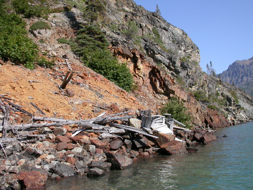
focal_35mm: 38
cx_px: 126
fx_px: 278
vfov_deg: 37.7
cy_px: 95
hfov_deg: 49.0
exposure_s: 1/285
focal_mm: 7.85
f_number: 7.5
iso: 100
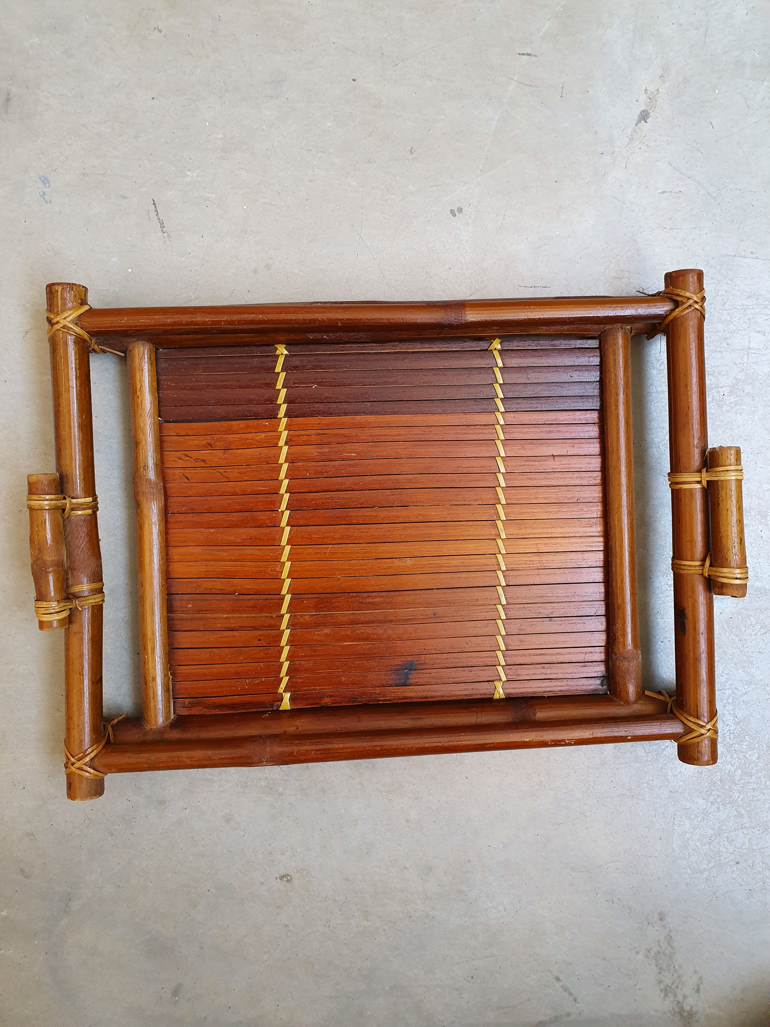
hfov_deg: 53.1
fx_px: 771
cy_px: 514
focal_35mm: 26
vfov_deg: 67.3
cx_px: 385
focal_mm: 4.32
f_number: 2.4
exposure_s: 1/100
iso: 250
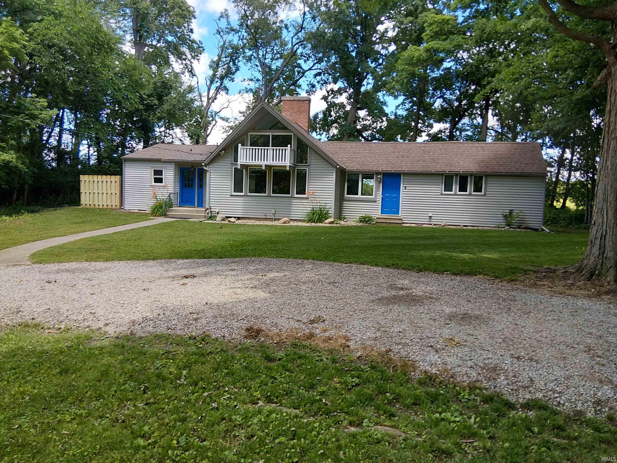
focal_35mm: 26
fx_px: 463
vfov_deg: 53.1
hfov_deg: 67.3
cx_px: 308
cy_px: 232
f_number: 1.8
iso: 20
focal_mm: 3.86
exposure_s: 1/122
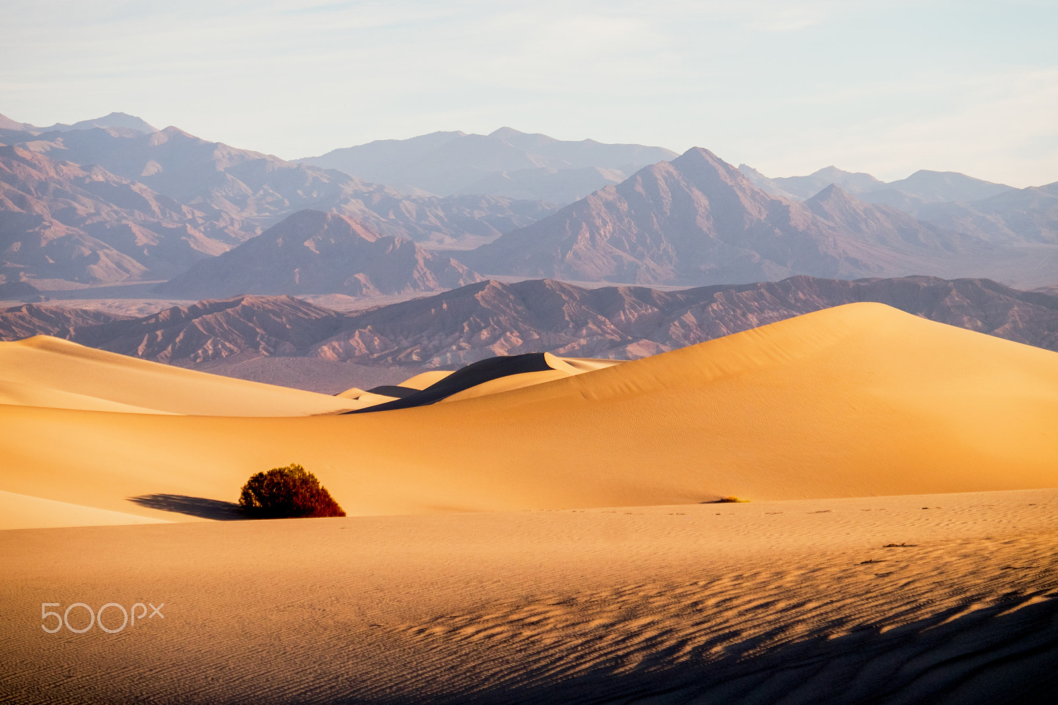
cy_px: 352
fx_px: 3878
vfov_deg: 10.4
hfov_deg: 15.5
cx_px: 529
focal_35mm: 132
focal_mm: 88.2
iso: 400
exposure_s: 1/950
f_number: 5.6
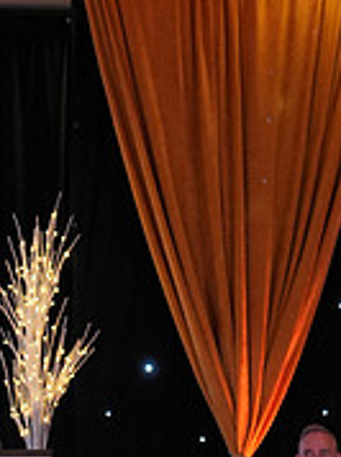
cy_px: 706
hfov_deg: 5.9
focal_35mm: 251
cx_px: 45
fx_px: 3305
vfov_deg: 7.7
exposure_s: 1/400
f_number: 4
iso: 1600
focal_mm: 80
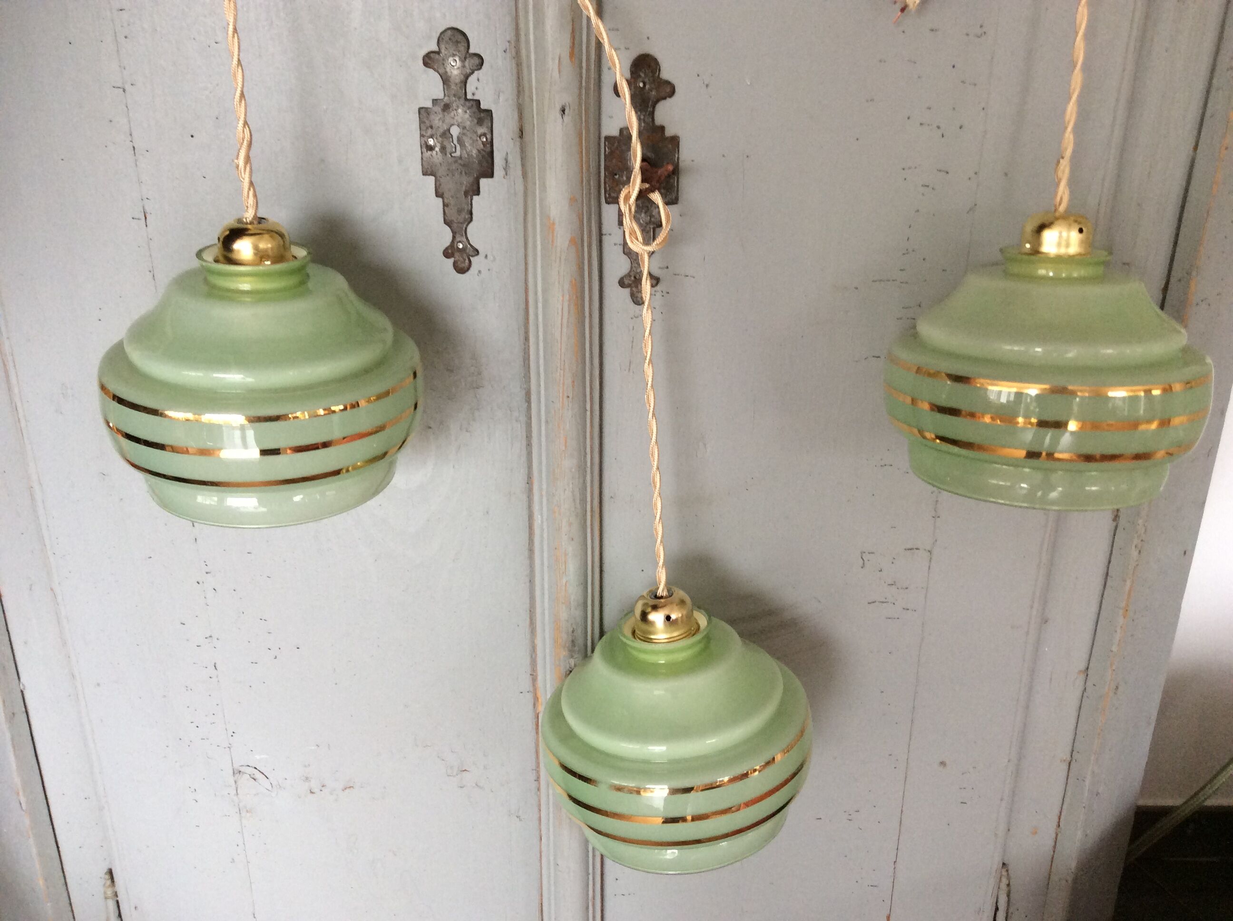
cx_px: 616
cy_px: 460
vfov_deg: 44.1
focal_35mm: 32
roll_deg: +0.6
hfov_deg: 56.9
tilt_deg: -26.0
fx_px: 1138
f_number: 2.4
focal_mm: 3.3
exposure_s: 1/25
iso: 80
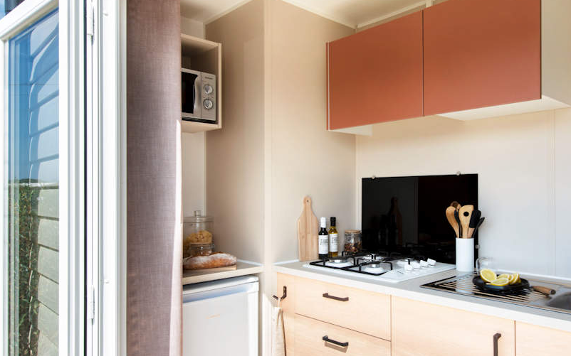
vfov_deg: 43.1
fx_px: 451
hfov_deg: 63.6
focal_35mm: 29
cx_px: 362
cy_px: 189
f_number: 16
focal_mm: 19
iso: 31
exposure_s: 1/15
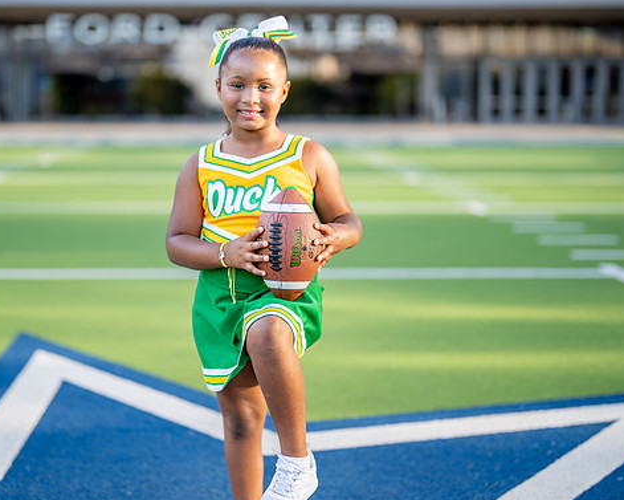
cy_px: 236
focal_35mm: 67
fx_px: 1238
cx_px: 250
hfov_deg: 28.2
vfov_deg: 22.8
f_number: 1.2
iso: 160
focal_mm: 50
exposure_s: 1/2500
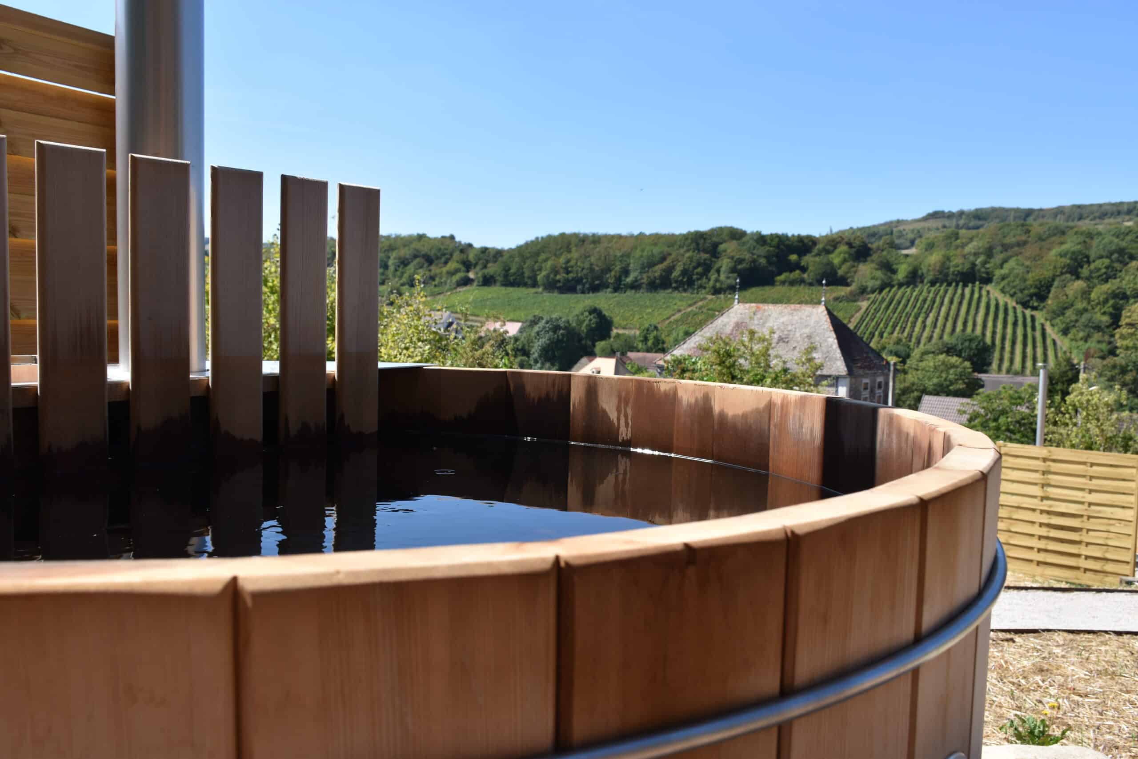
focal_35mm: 30
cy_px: 380
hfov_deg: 61.9
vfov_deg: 43.6
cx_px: 569
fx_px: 948
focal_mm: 20
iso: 100
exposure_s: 1/200
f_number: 7.1
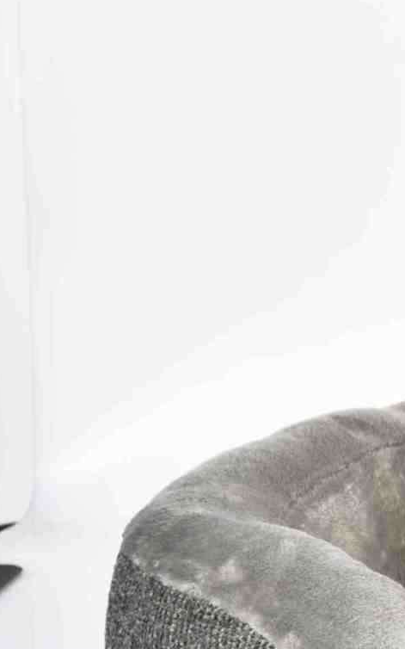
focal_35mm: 203
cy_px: 486
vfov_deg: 10.3
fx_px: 3586
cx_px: 953
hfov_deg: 6.2
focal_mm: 65
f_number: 10
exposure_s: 1/125
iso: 320
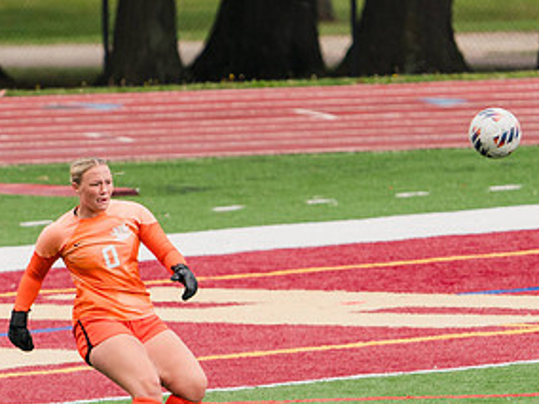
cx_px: 96
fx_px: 14403
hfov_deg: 2.1
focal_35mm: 925
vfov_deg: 1.6
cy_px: 262
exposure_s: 1/1600
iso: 800
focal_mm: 394
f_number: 6.3
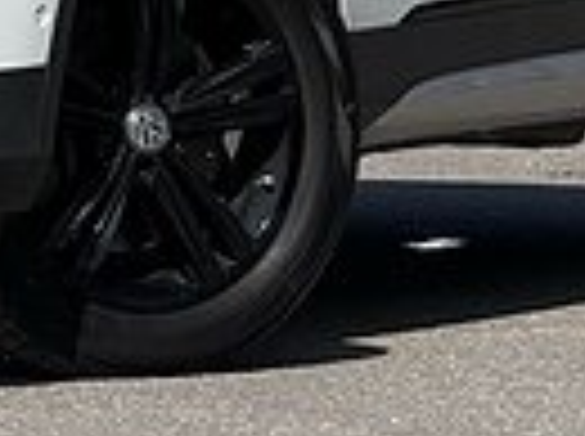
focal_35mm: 506
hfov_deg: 3.9
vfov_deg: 2.9
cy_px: -90
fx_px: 8535
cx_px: -108
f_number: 2.8
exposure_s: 1/3195
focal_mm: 15.66
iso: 50
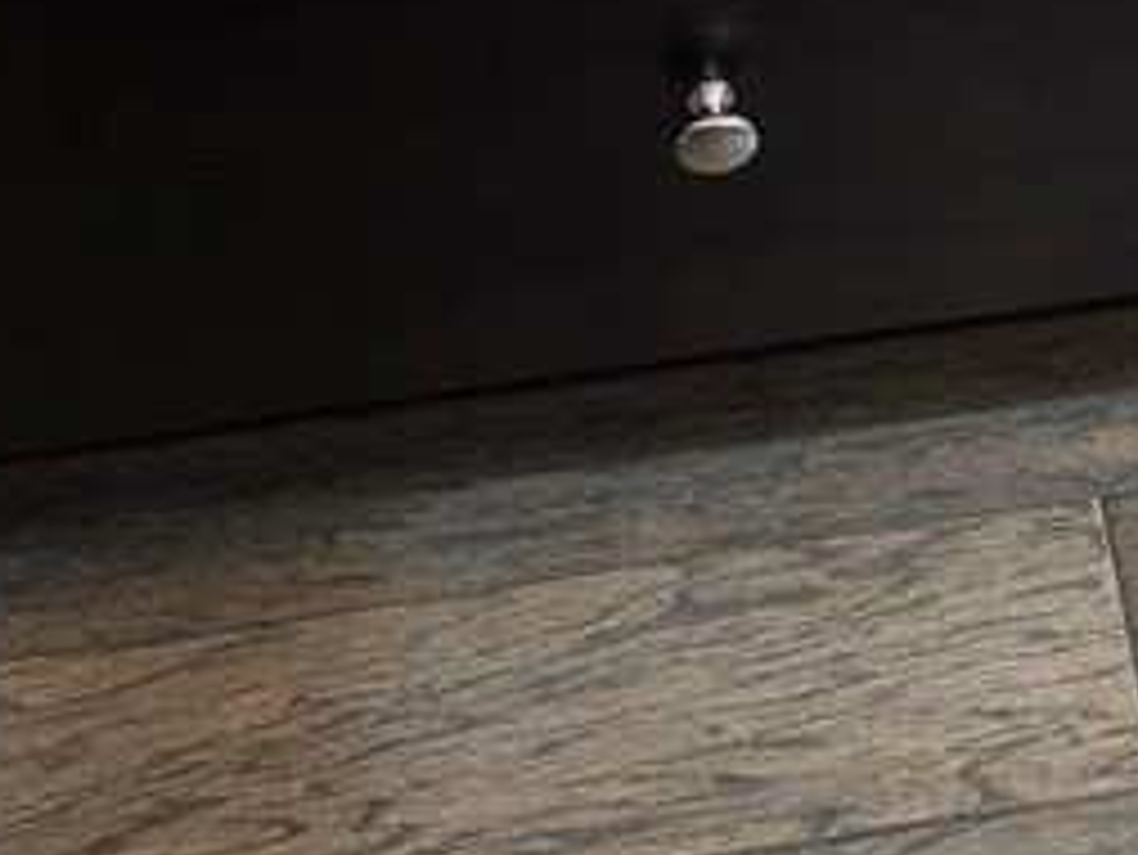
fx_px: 3059
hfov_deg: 20.5
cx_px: 1089
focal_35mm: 93
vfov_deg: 14.7
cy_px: -464
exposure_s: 1/120
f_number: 1.8
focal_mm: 5.4
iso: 80
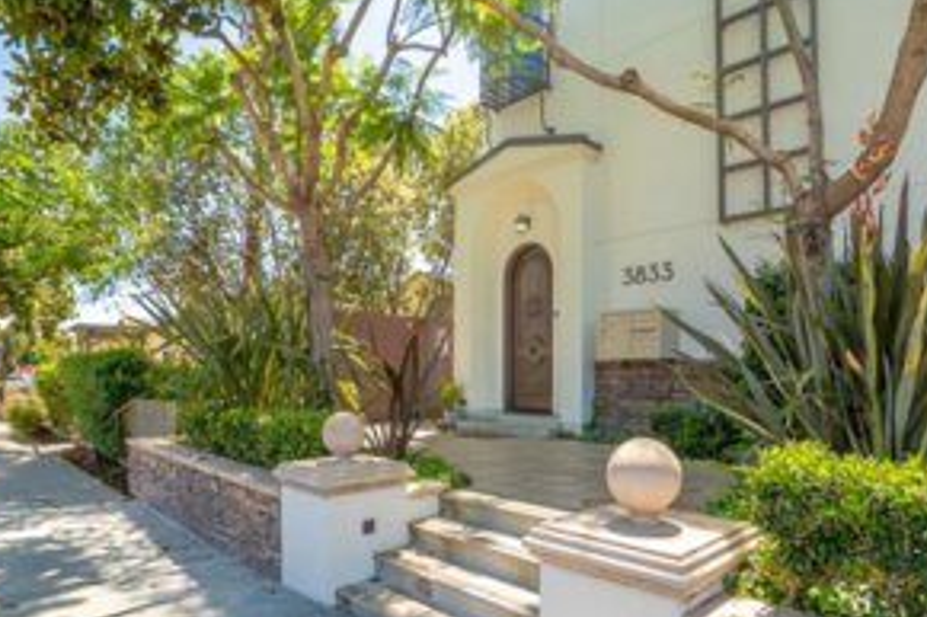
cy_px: 361
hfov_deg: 81.1
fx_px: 540
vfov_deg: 59.1
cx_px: 502
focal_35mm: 21
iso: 100
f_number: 7.1
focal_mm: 10
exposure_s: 1/125
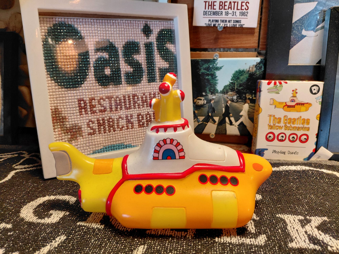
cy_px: 127
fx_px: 245
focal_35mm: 25
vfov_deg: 54.9
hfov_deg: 69.4
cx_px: 170
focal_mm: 4.69
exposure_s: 1/50.1
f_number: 1.8
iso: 200
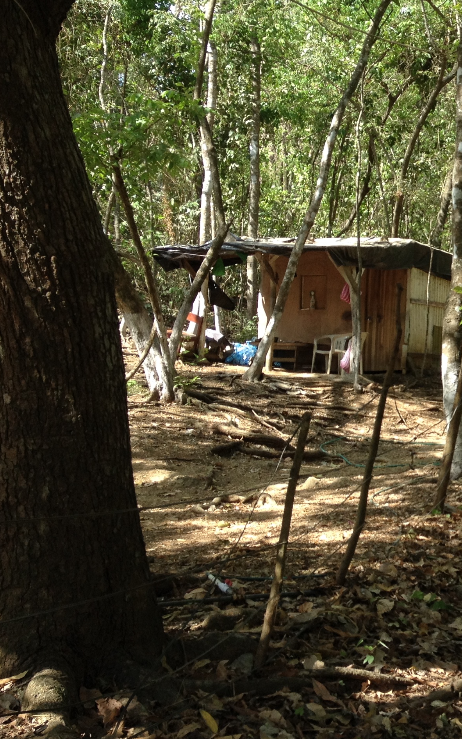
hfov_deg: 18.7
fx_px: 1289
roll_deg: +0.0
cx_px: 626
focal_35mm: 64
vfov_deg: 32.0
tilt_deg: +2.0
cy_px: 352
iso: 50
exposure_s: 1/287
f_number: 2.4
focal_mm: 4.28
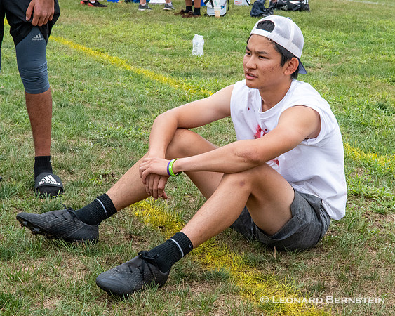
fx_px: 1088
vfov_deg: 16.5
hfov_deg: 20.6
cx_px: 223
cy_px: 158
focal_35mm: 93
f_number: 11
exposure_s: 1/800
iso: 1600
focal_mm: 55
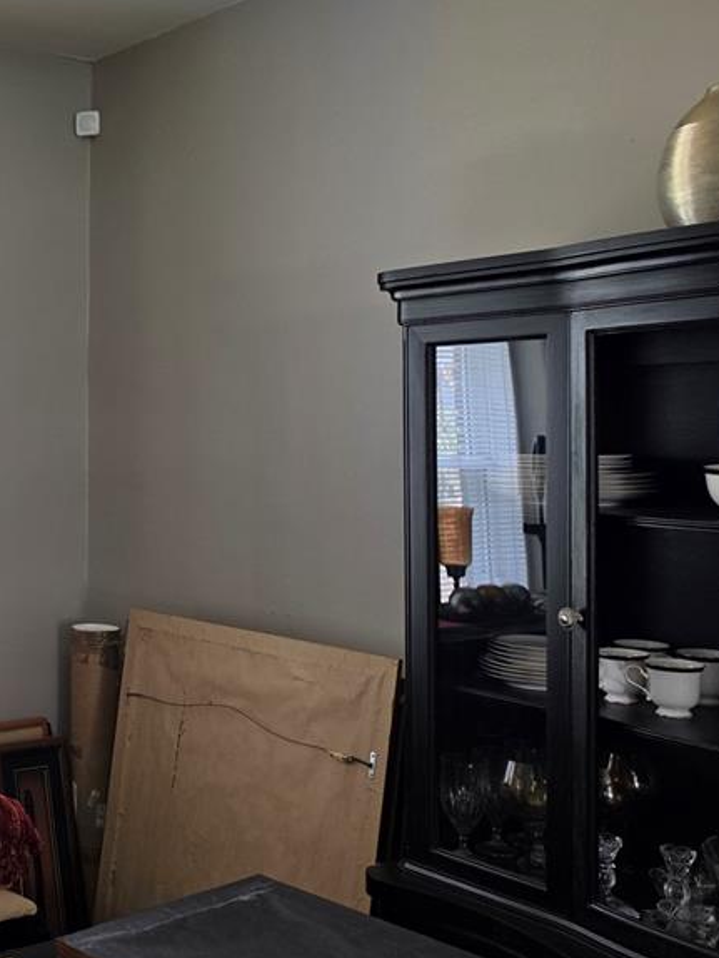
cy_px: 441
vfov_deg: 45.7
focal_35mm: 41
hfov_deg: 30.6
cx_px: -110
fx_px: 1135
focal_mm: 6.5
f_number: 1.4
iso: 100
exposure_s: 1/180
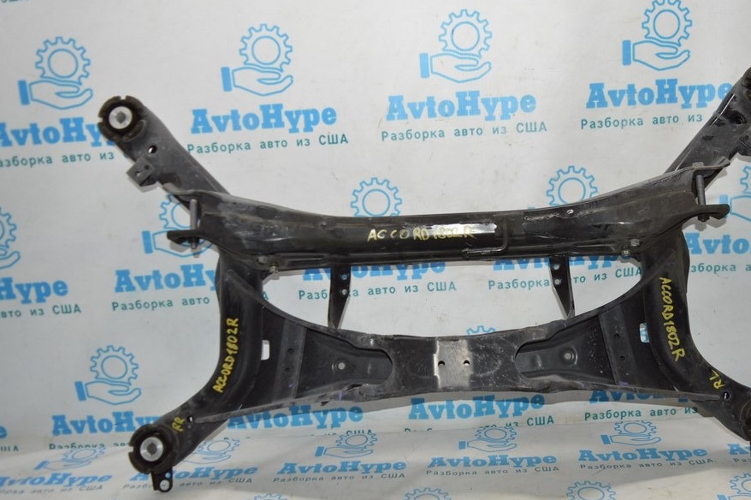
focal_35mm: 35
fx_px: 730
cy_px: 241
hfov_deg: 54.2
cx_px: 432
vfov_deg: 37.8
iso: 400
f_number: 4
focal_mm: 20
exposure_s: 1/100
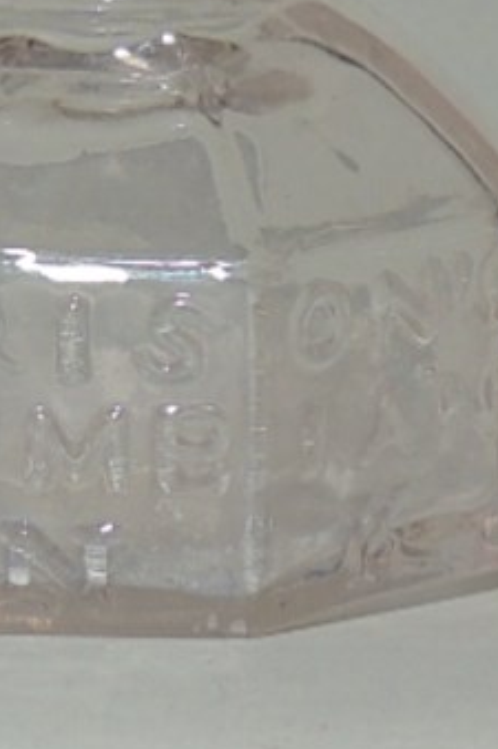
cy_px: 194
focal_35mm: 60
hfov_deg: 22.3
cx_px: 96
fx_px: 1246
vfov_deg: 32.8
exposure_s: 1/30
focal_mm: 5.8
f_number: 3.2
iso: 100
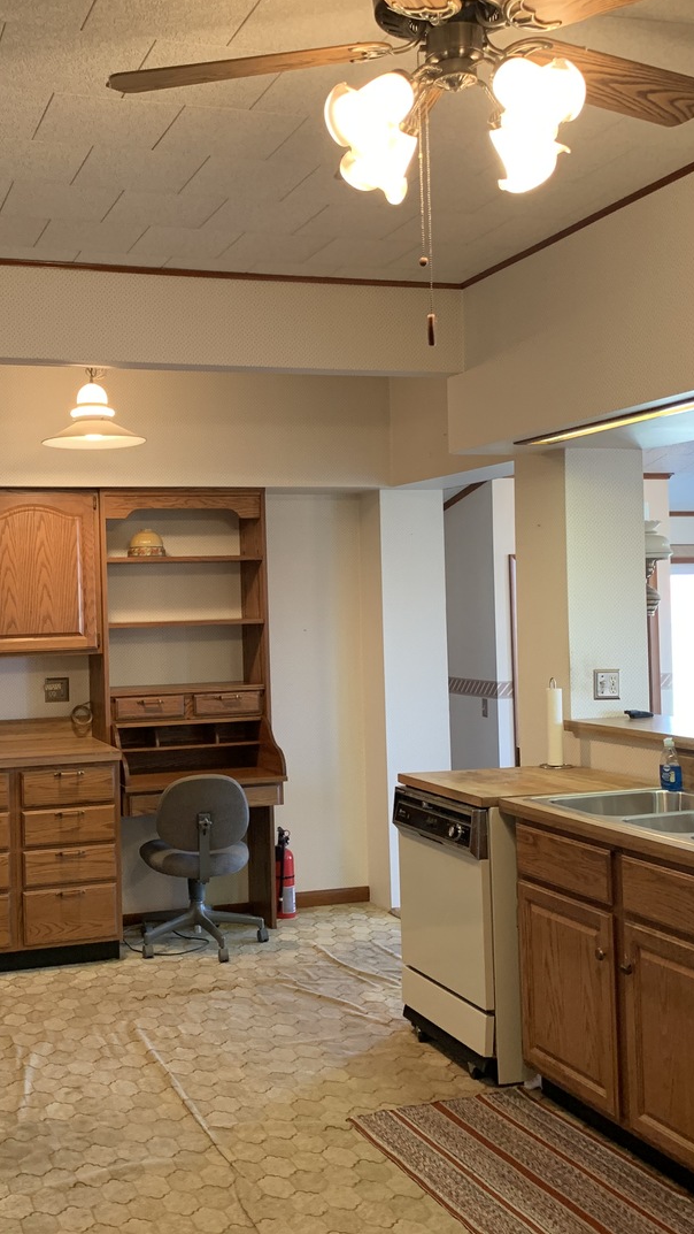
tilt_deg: -1.6
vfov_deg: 52.8
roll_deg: +1.3
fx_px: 1242
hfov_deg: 30.8
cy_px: 614
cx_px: 201
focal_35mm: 38
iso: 200
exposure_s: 1/60
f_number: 1.8
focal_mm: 4.25
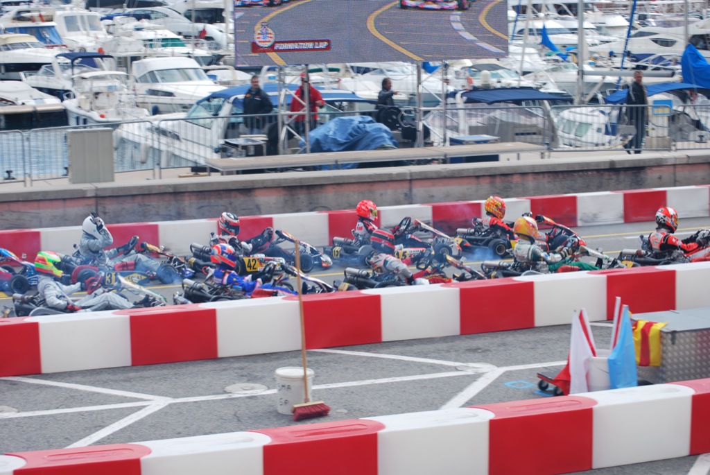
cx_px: 355
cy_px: 238
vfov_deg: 16.6
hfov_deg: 24.6
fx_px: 1629
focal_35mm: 82
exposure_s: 1/200
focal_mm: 55
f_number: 7.1
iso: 100
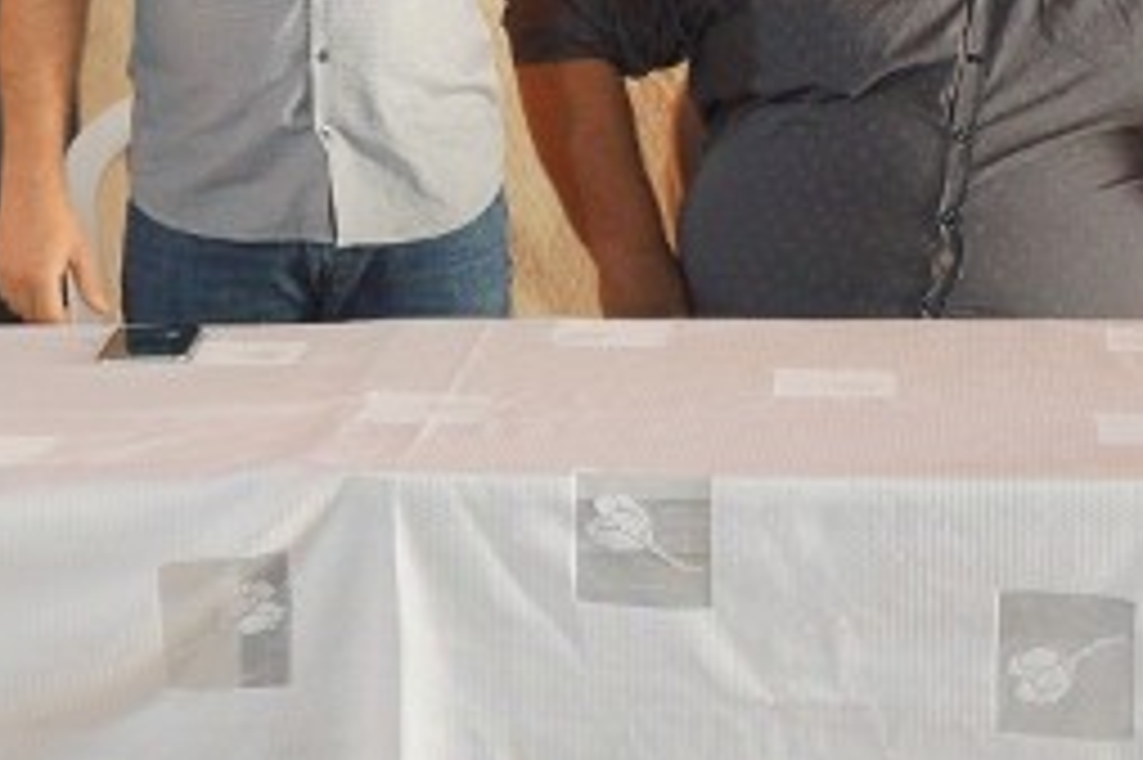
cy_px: -119
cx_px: 576
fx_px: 3940
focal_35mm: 124
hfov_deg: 16.5
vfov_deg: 10.9
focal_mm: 35
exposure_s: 1/80
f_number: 4.5
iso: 3200
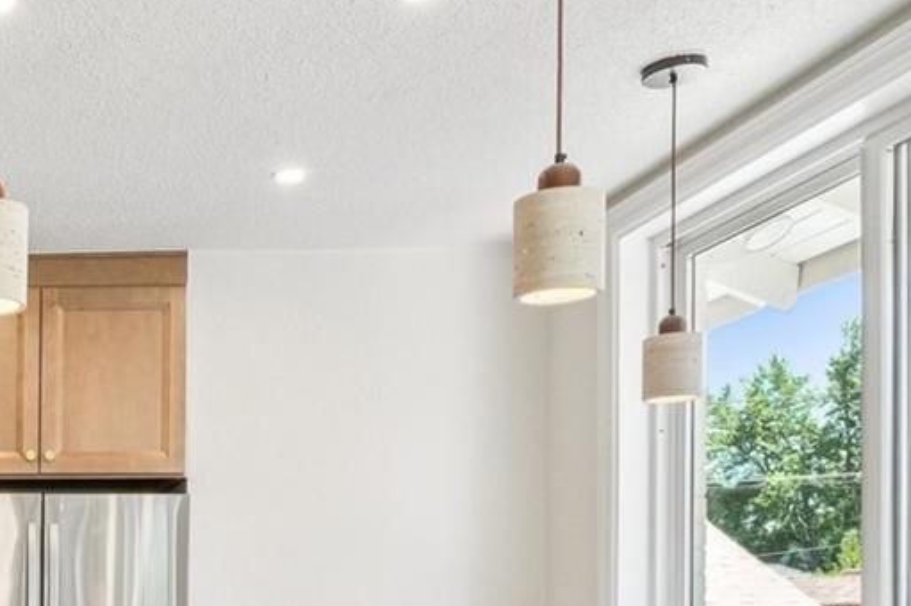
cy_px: 624
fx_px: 1189
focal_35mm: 47
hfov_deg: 34.7
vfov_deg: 26.8
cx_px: -144
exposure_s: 1/13
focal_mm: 10
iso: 800
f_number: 8
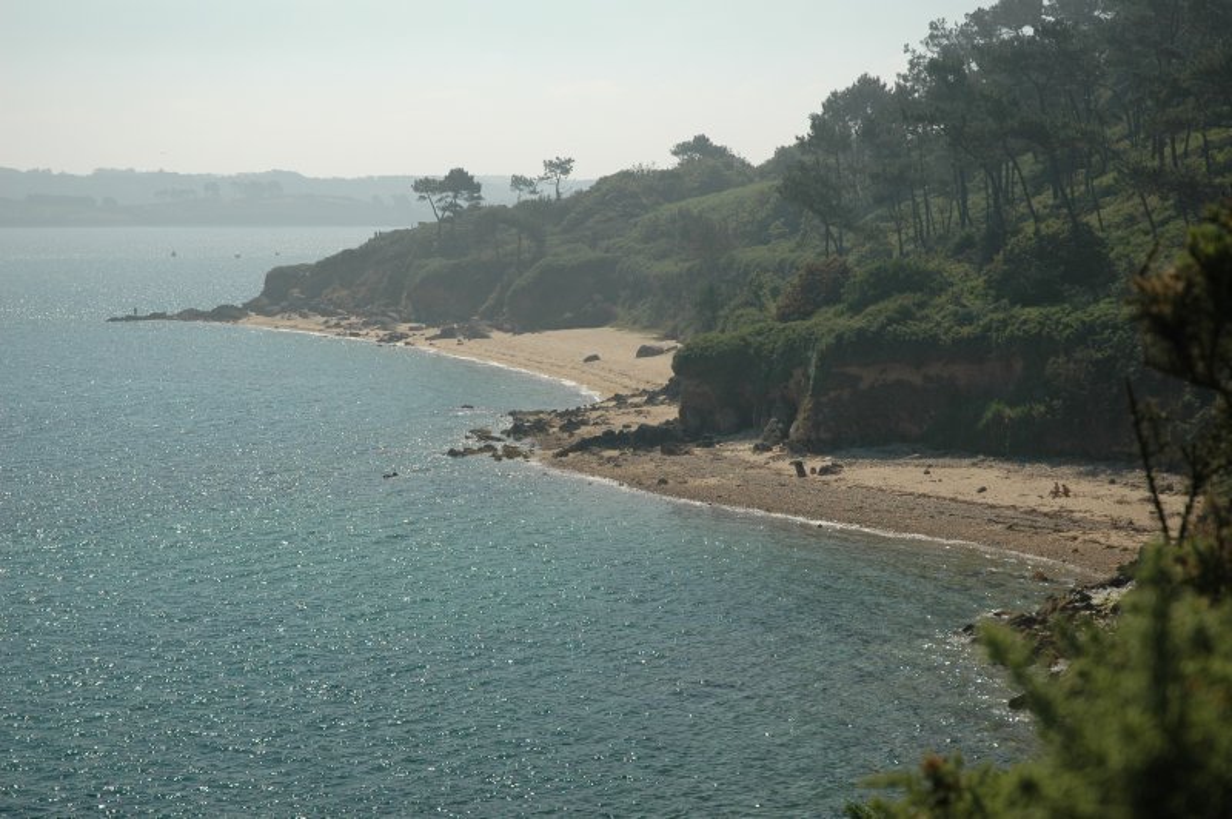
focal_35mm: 82
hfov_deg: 24.6
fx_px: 2821
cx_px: 616
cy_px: 410
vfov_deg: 16.5
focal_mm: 55
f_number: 6.3
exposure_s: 1/320
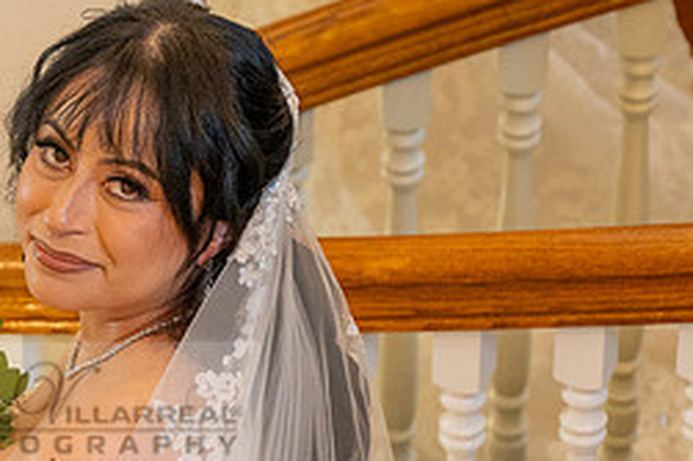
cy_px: 292
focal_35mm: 279
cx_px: 102
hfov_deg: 7.4
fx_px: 5367
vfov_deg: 4.9
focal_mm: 97
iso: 1250
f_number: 4
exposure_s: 1/200
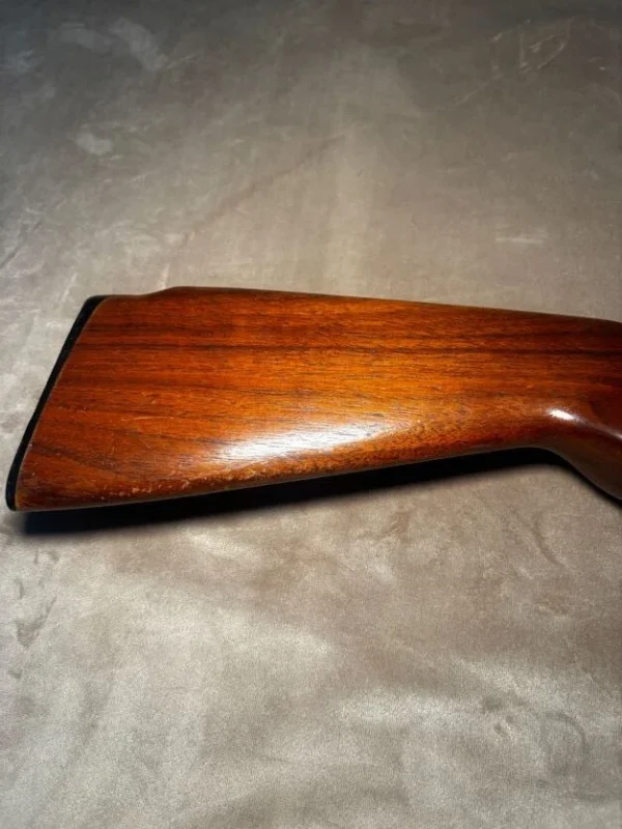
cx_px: 311
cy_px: 414
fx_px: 623
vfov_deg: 67.3
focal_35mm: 26
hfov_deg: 53.1
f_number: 1.6
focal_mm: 5.96
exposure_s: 1/70
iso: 125
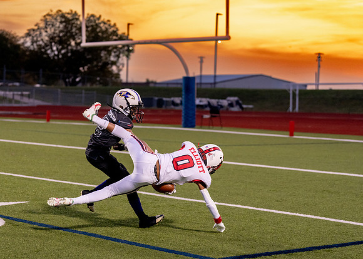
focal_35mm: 94
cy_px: 153
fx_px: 970
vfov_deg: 15.2
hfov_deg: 21.2
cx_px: 143
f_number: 2.8
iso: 1600
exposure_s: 1/1000
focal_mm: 74
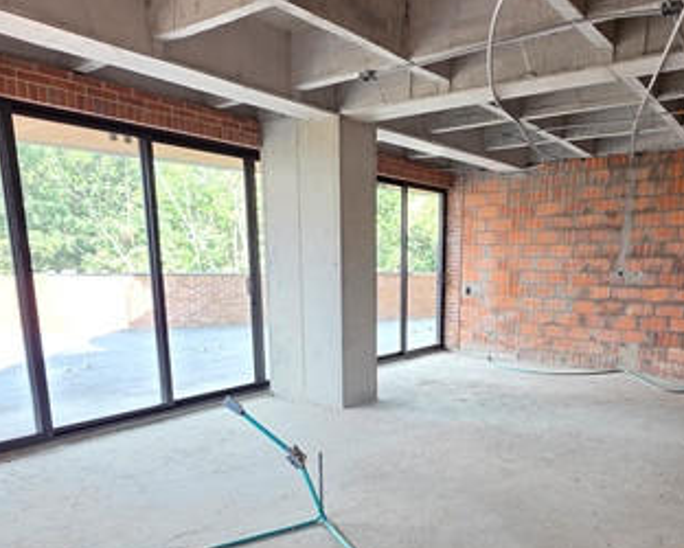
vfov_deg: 52.8
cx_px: 397
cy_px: 403
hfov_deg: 65.6
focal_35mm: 26
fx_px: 527
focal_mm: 2.2
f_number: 1.9
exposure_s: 1/120
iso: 160
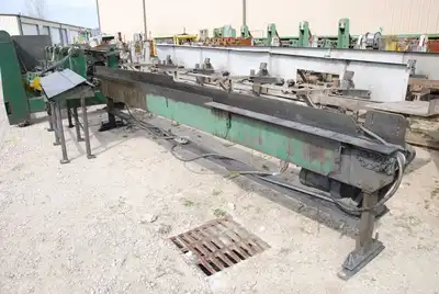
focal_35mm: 27
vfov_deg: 48.1
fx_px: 330
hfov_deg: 67.3
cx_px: 220
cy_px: 147
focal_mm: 18
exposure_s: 1/160
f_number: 6.3
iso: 100
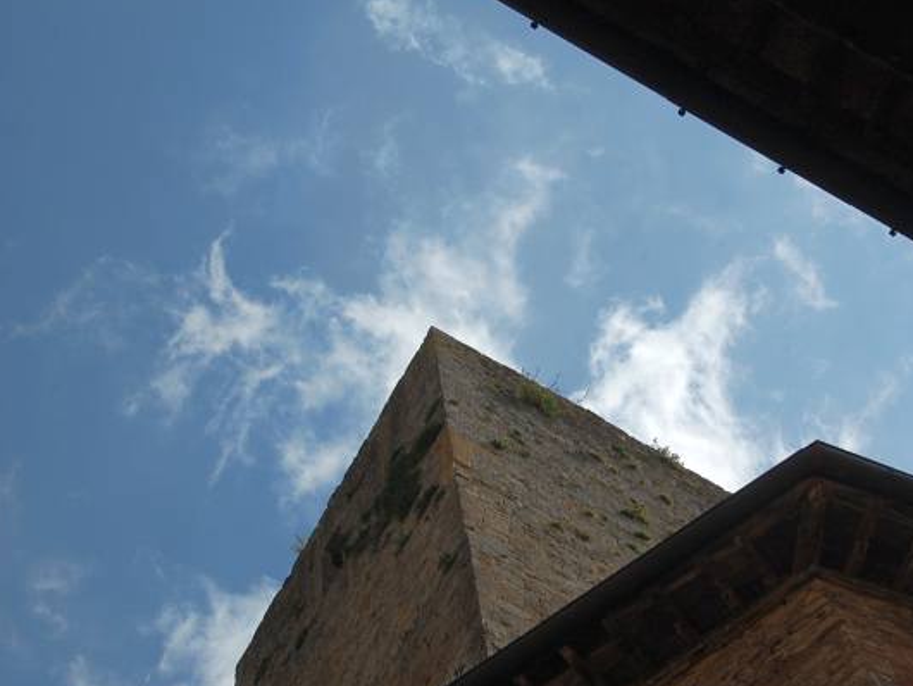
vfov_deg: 15.0
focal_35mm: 99
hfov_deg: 19.9
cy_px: 362
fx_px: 2602
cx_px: 525
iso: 200
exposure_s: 1/640
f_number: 11
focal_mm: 55
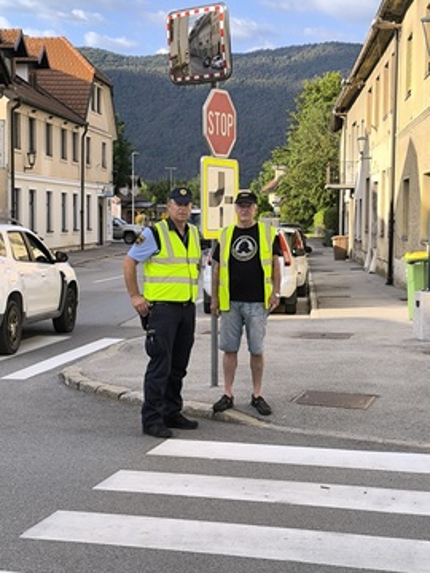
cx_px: 215
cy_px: 286
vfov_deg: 29.8
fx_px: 1077
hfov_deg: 22.6
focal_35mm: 65
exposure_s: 1/423
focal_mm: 6.14
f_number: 1.65
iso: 50
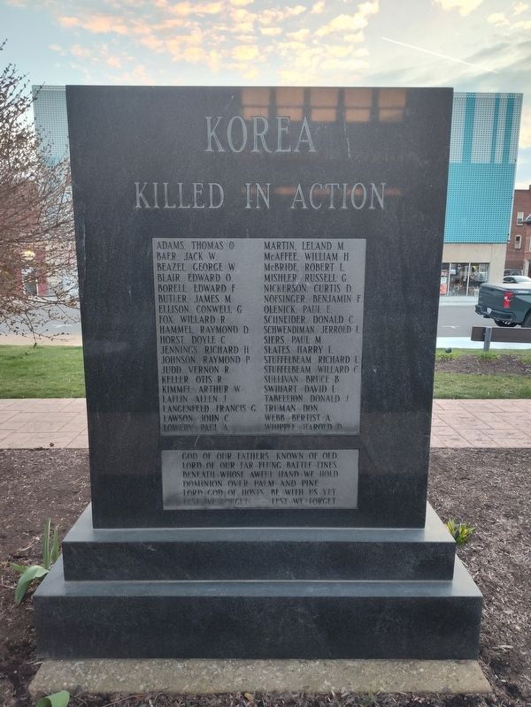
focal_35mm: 23
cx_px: 266
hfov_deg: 58.9
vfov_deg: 73.9
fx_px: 470
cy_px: 354
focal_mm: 5.56
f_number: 1.8
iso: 888
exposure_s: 1/120
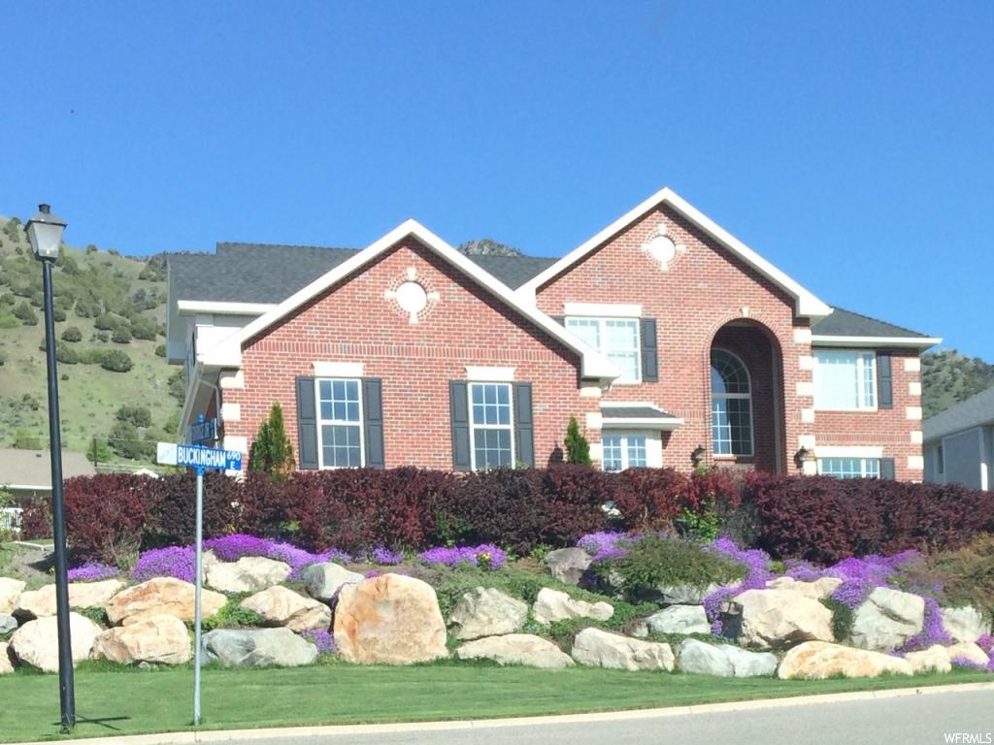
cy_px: 372
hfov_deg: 60.0
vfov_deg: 46.8
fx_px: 861
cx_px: 497
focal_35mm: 30
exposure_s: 1/1172
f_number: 2.2
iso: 32
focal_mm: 4.12
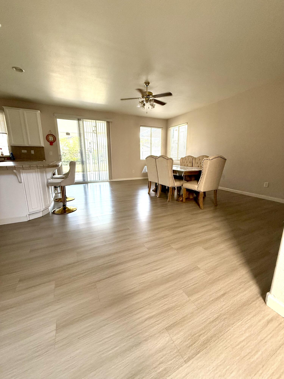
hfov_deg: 85.7
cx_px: 142
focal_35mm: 14
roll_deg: -0.2
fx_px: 153
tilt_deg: -12.3
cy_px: 190
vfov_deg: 102.1
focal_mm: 2.22
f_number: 2.2
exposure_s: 1/99
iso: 160
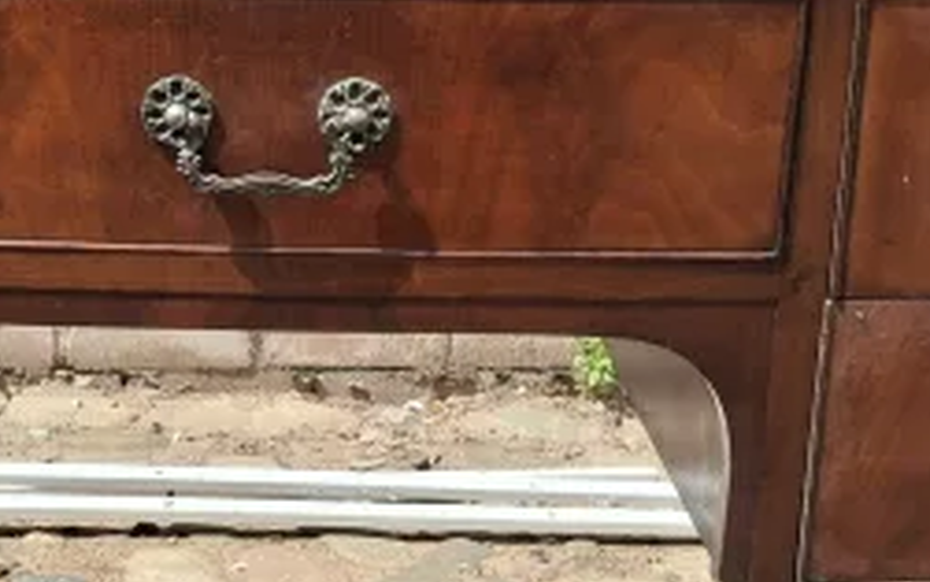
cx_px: 233
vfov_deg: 17.2
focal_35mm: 76
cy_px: 271
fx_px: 1927
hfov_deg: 26.8
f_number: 1.8
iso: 32
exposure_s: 1/726
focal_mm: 4.69
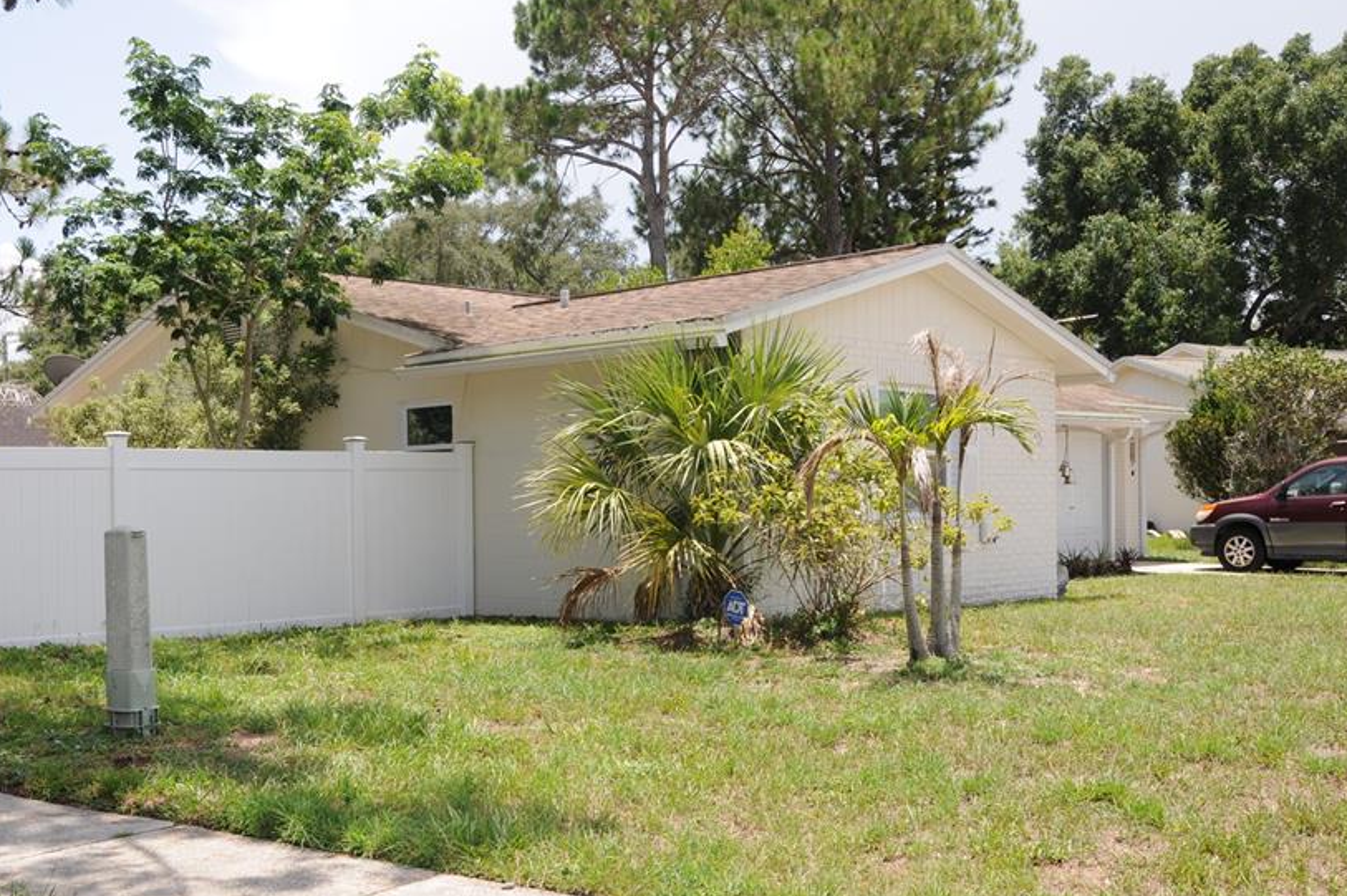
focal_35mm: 40
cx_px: 594
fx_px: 1482
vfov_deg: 33.7
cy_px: 467
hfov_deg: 48.8
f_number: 8
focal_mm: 21
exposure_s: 1/250
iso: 200
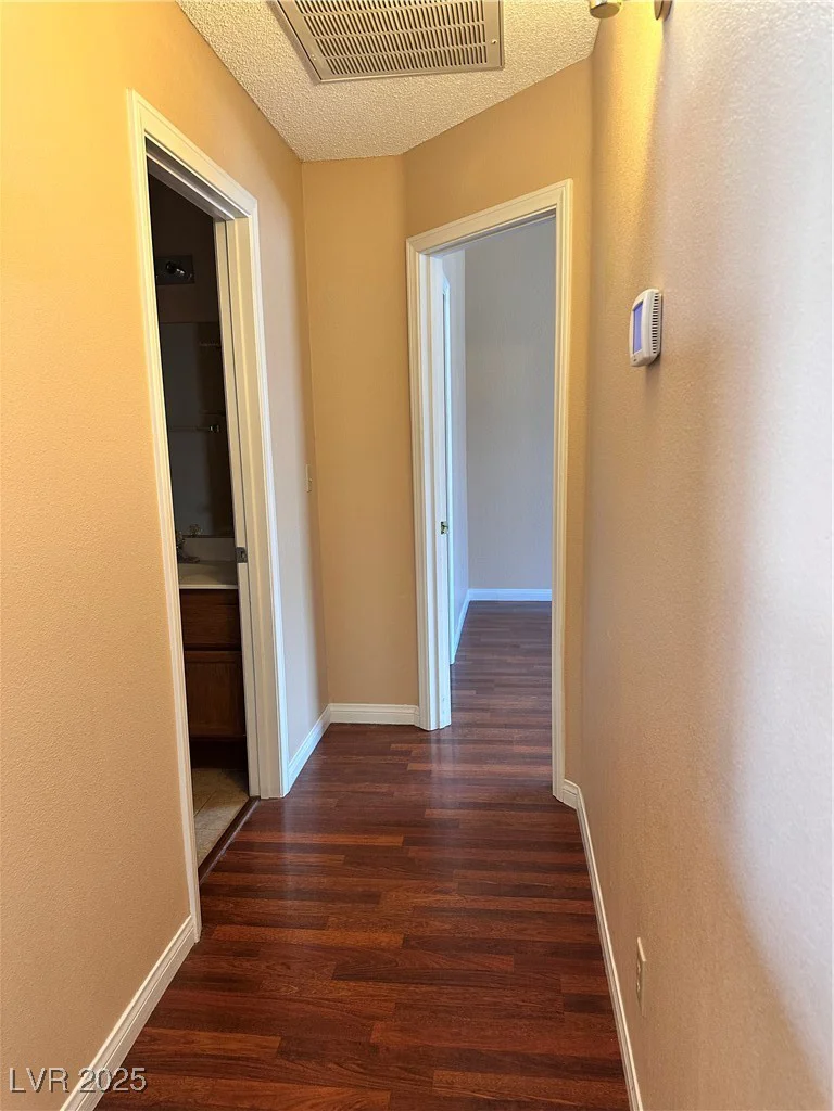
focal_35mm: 24
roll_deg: +0.9
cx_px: 417
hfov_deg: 56.8
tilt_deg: -8.3
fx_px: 771
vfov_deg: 71.6
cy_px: 556
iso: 250
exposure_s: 1/69
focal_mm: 6.86
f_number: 1.78
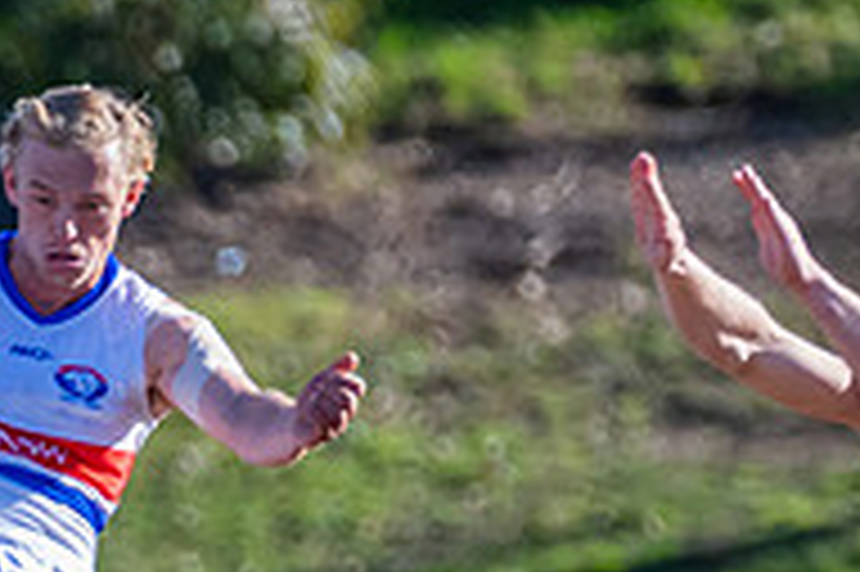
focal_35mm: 2232
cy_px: 753
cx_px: 33
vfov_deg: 0.6
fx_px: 53273
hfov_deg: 0.9
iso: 800
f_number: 8
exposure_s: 1/1250
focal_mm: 460
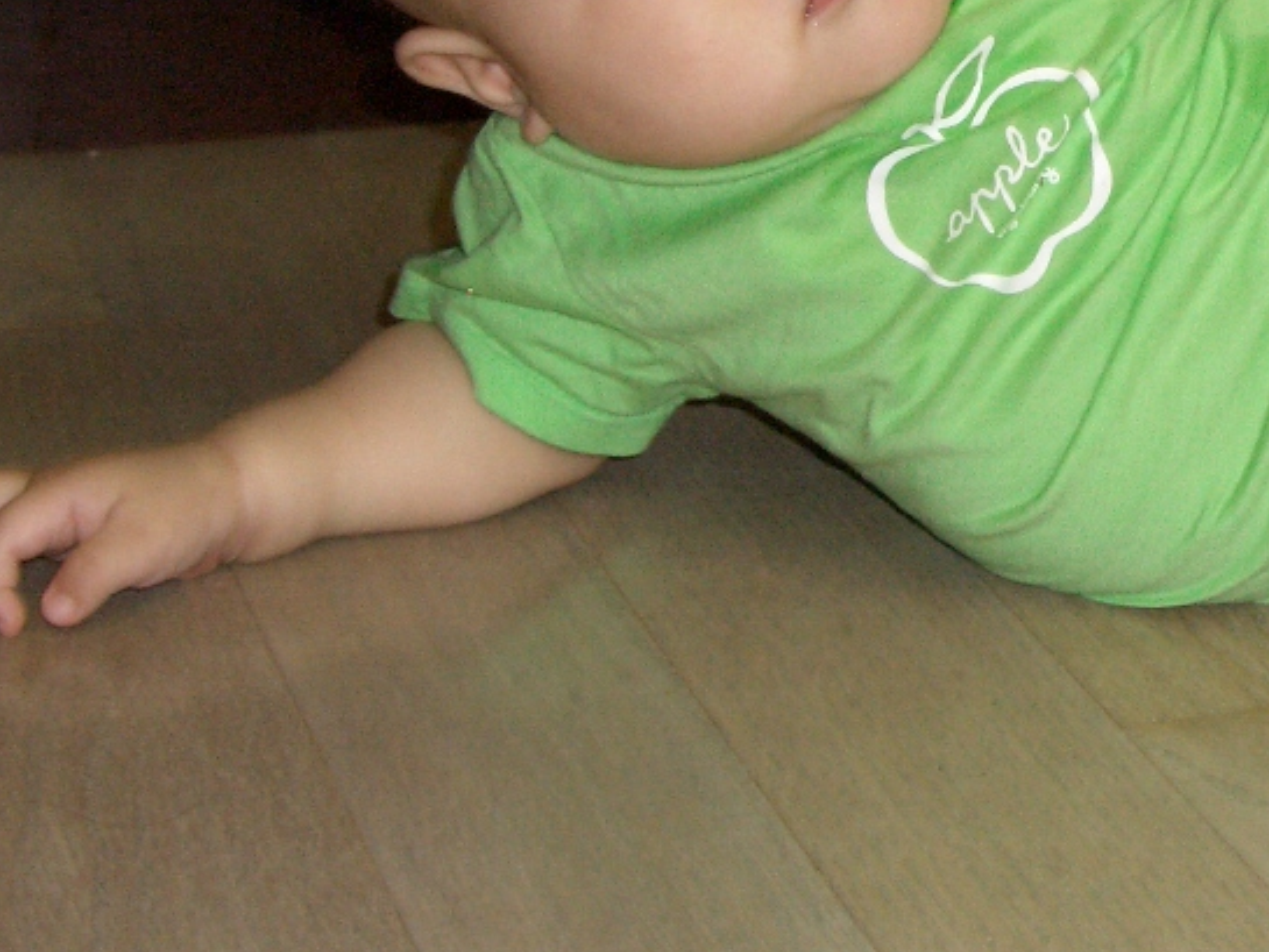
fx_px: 3703
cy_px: 184
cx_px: 1323
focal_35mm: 101
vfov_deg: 14.6
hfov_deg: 18.8
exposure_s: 1/60
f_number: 3
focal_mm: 9.2
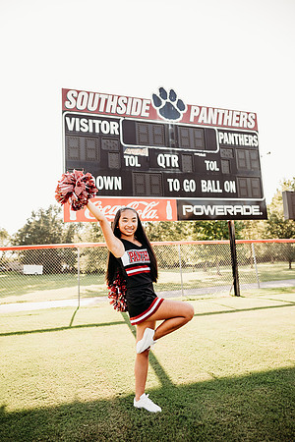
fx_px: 295
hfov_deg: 53.1
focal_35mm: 24
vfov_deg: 73.7
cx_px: 148
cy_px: 221
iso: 200
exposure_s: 1/500
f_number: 2.8
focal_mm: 24
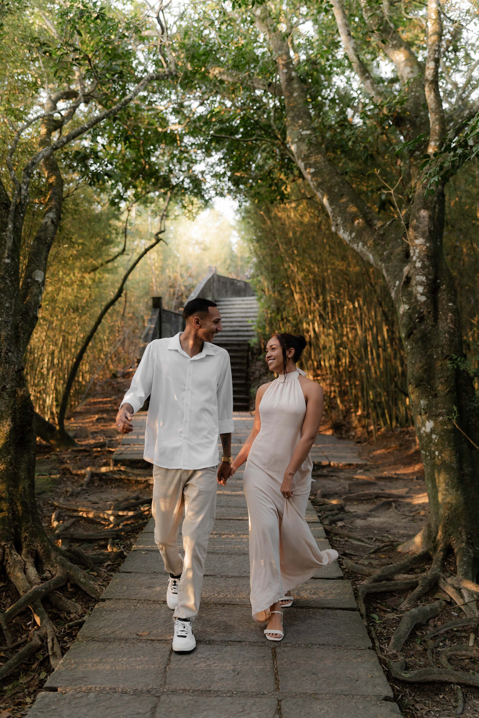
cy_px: 359
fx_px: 698
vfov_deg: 54.4
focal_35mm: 35
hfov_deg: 37.9
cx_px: 240
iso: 400
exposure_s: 1/320
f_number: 2
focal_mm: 35
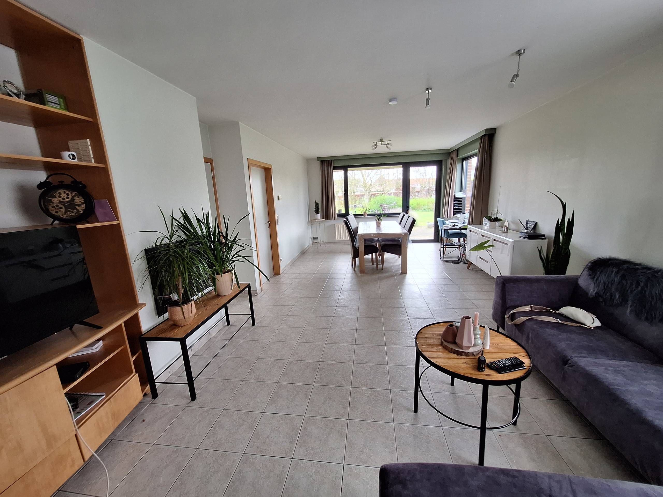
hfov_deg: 106.2
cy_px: 248
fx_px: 249
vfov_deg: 89.9
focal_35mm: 13
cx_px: 332
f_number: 2.2
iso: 80
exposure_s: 1/40
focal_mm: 1.74
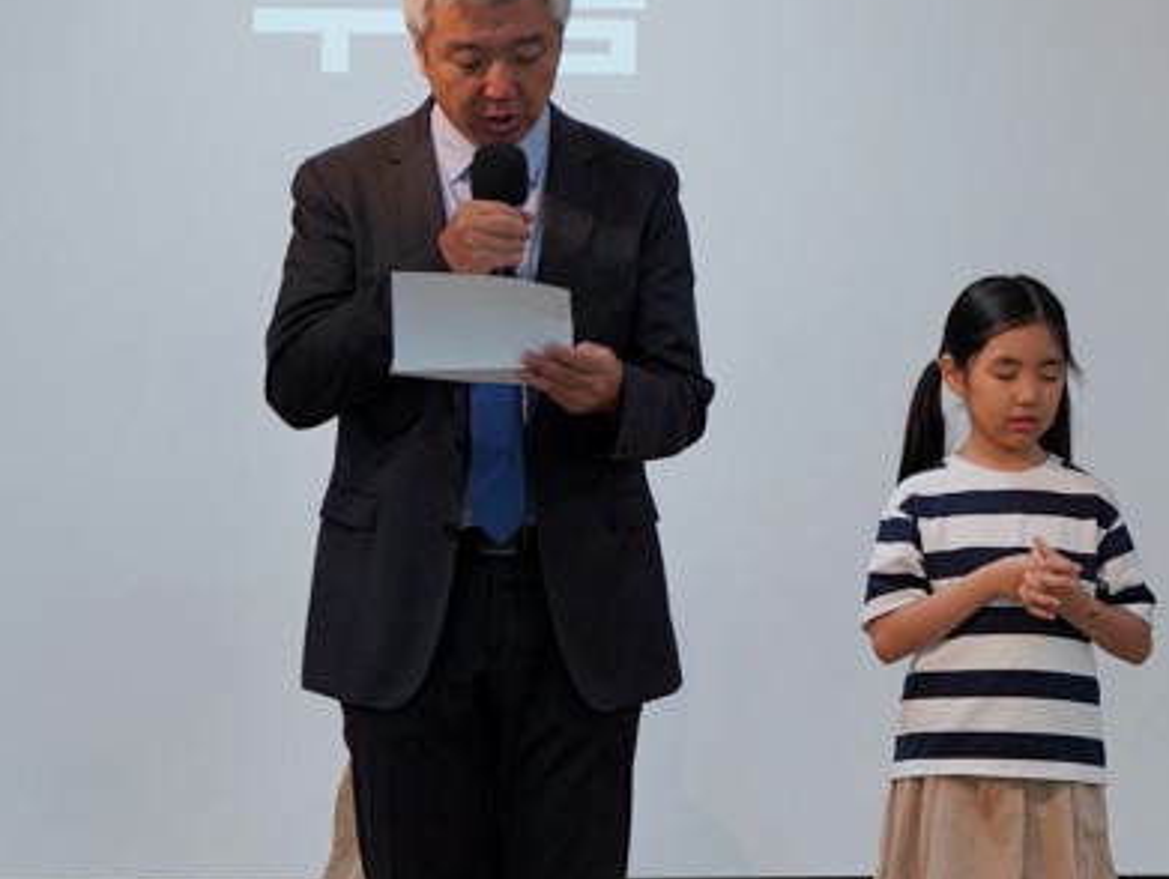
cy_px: 371
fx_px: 8146
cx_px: 622
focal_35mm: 241
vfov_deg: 6.2
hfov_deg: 8.2
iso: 500
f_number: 4
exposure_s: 1/160
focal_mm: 109
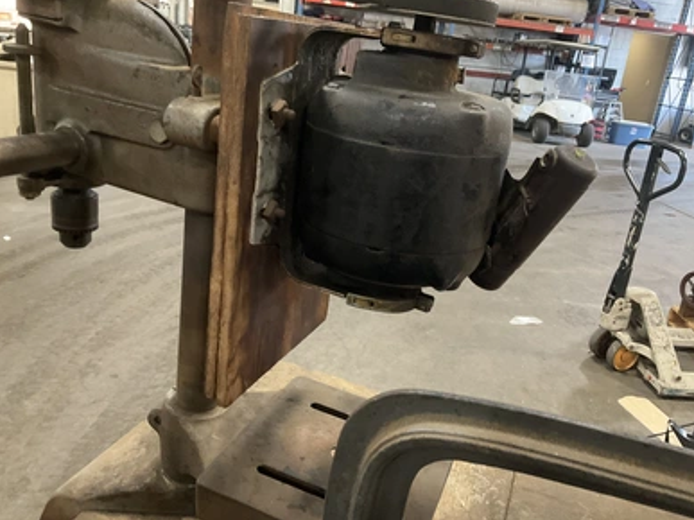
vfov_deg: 46.8
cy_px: 260
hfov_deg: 60.0
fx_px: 601
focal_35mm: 30
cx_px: 357
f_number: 1.8
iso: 320
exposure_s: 1/30
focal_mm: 3
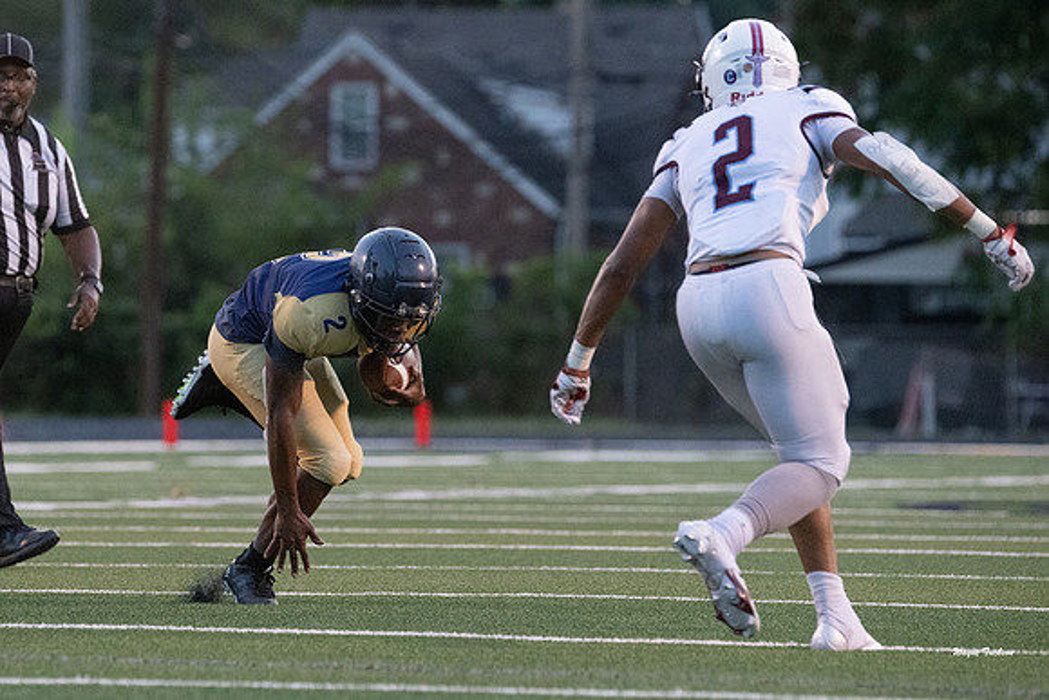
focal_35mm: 387
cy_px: 282
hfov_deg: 5.3
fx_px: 11275
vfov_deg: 3.6
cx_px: 297
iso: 9000
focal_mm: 270
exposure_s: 1/1250
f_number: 5
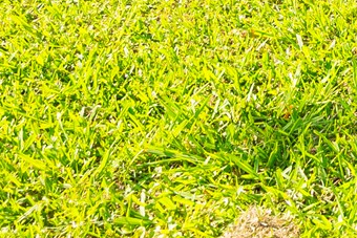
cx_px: 820
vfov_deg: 11.2
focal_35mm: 102
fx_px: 1012
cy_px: -334
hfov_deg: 14.4
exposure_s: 1/60
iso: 100
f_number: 7.1
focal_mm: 16
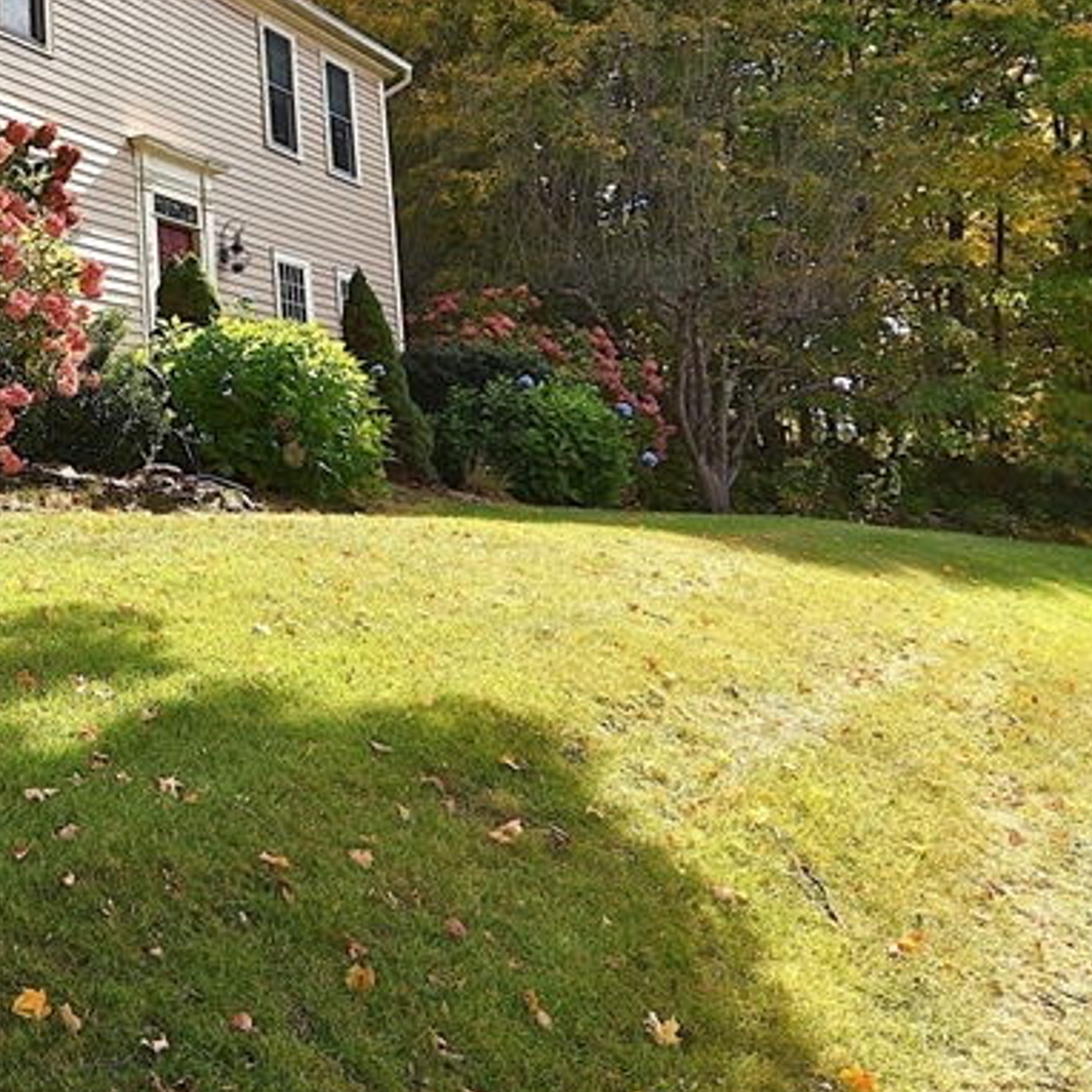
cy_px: 230
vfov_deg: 39.4
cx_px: 117
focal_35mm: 41
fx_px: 1463
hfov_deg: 38.2
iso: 100
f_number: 7.1
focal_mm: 12
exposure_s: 1/200
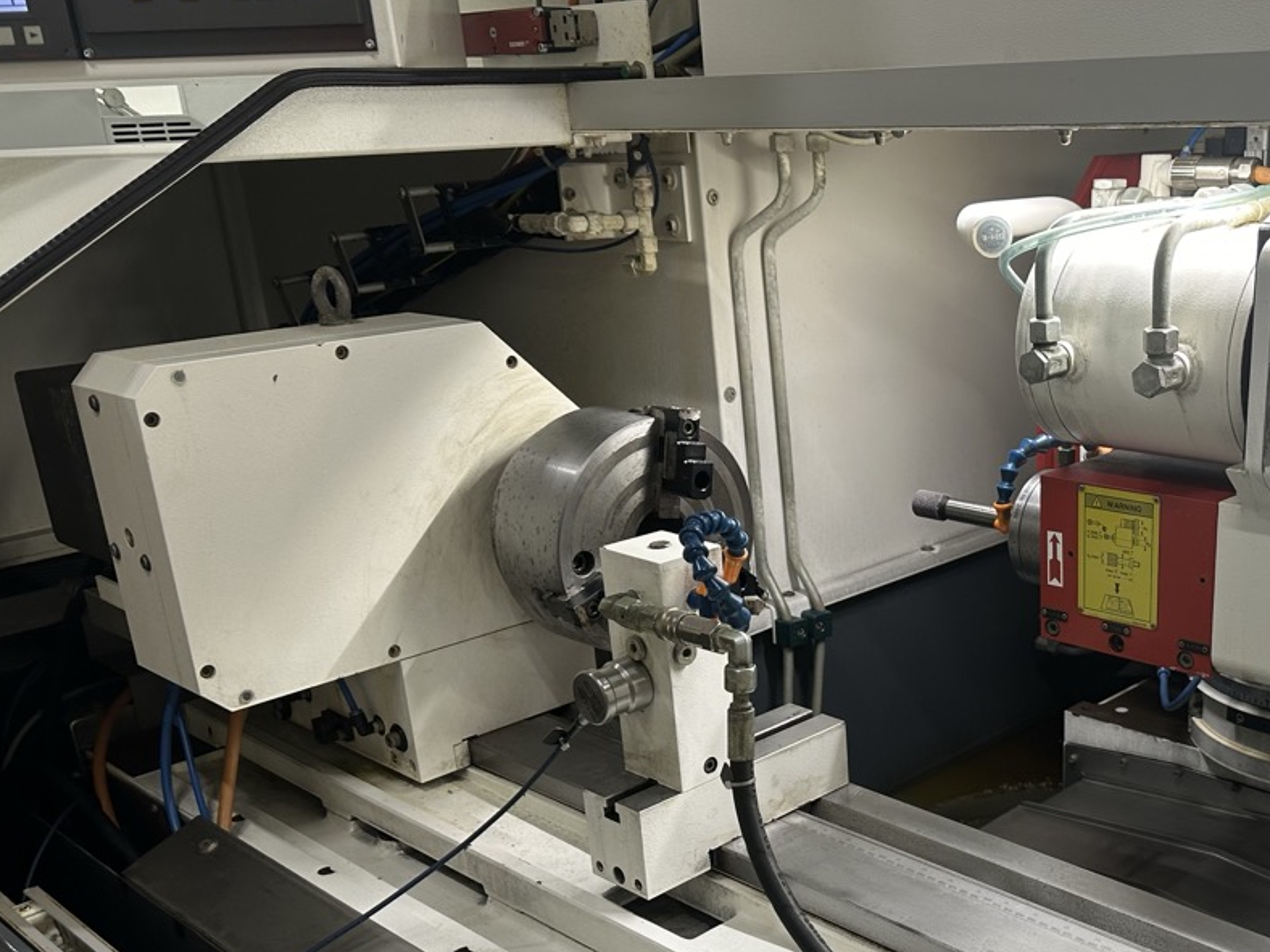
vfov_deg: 36.2
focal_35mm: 39
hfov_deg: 46.0
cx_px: 964
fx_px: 1431
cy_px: 681
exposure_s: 1/120
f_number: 1.78
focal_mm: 6.86
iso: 80
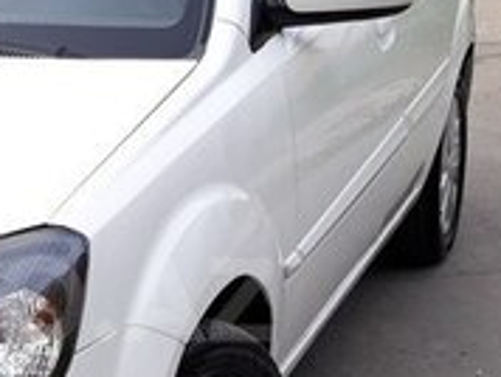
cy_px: 300
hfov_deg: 19.0
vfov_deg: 14.7
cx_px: -14
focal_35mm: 100
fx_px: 1449
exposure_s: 1/655
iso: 40
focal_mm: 3.71
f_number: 1.7
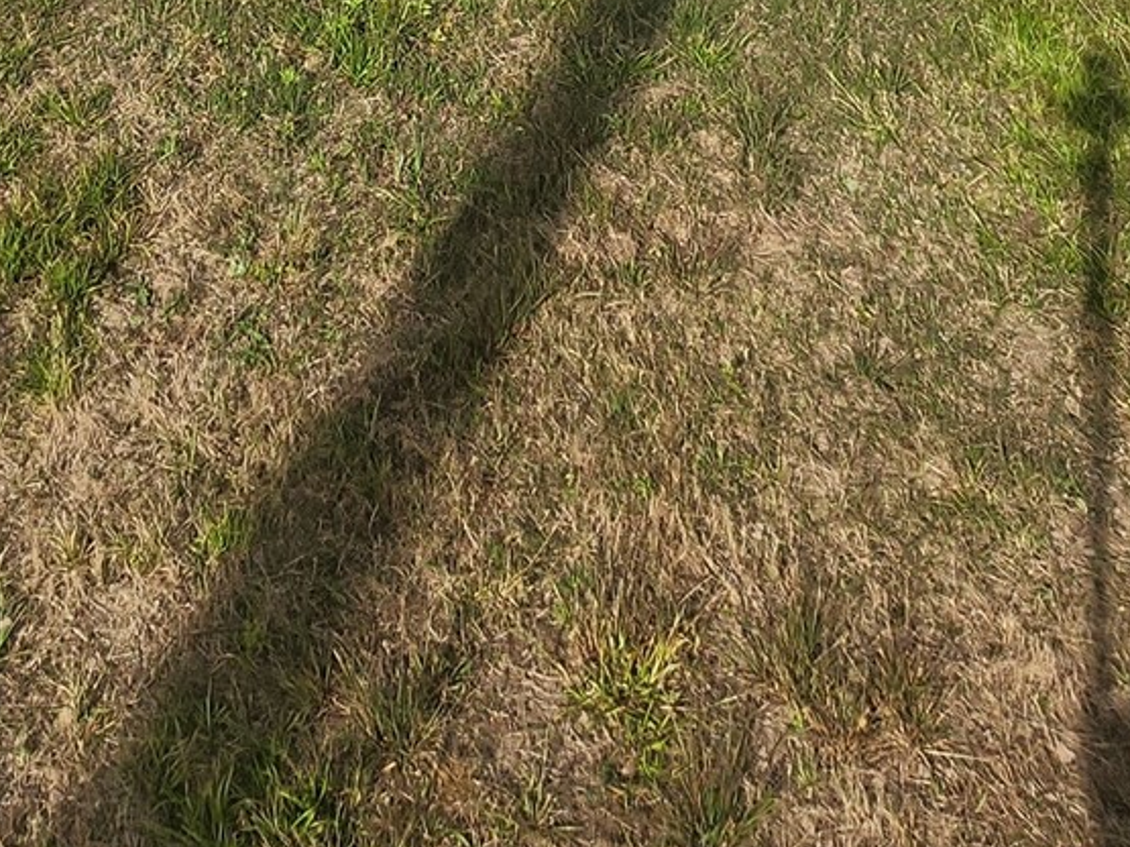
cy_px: -629
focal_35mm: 48
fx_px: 1567
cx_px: 293
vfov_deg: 21.4
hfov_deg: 38.7
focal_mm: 2.2
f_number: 2.2
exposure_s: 1/1879
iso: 50
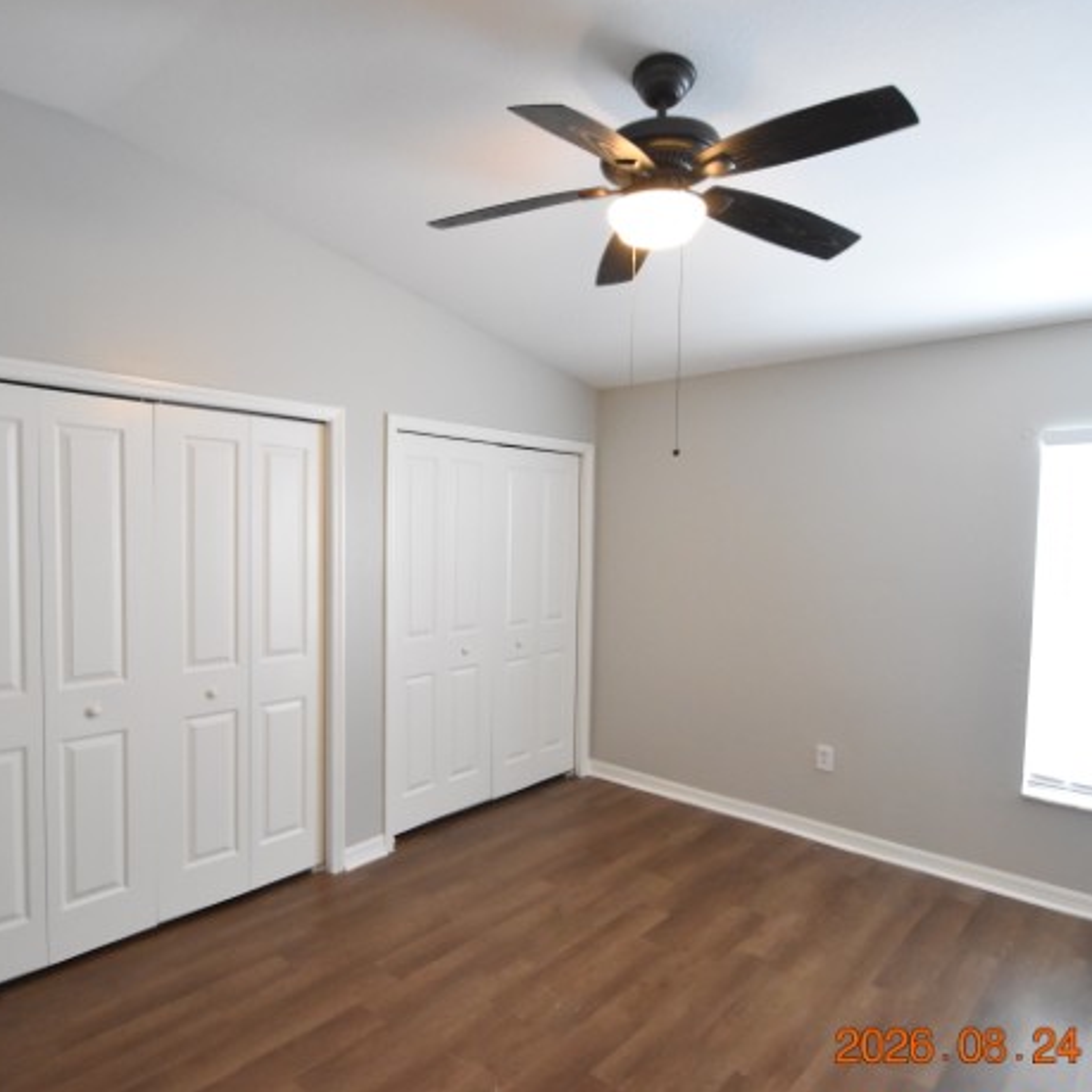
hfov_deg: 74.8
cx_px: 521
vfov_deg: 74.8
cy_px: 561
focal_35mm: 20
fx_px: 714
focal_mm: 10
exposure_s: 1/60
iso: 3200
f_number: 3.5
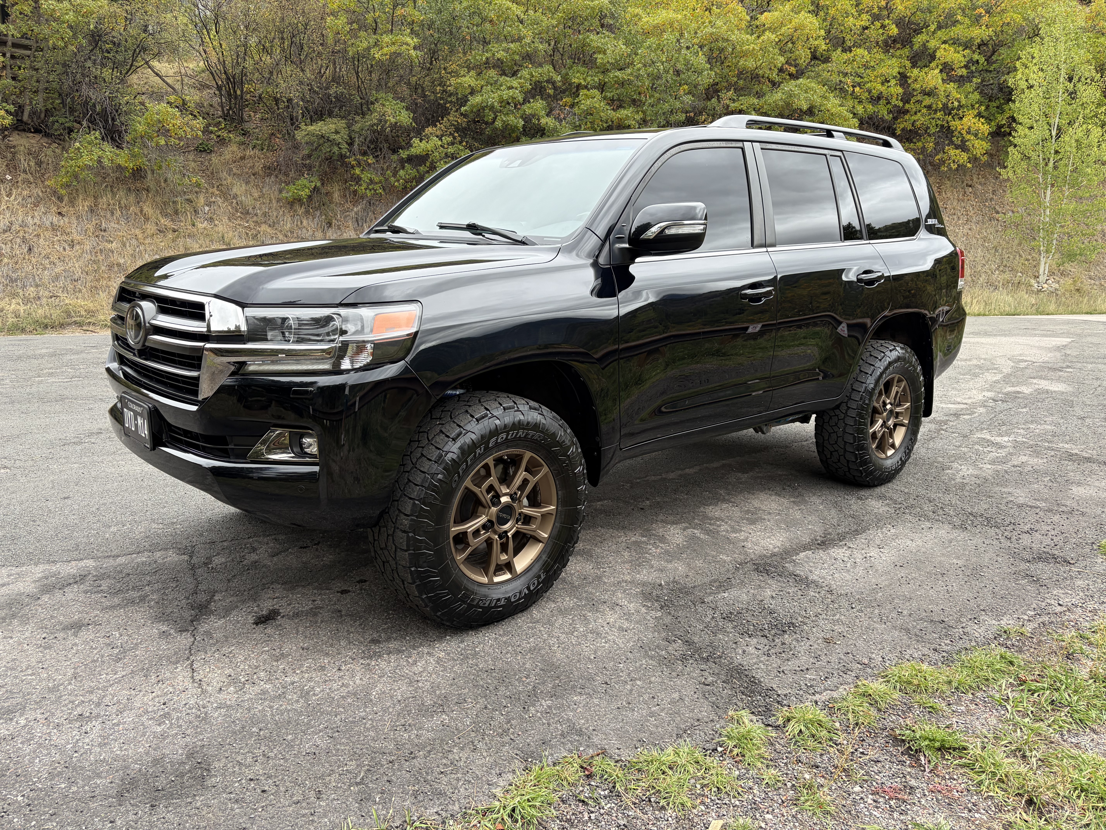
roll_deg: +1.2
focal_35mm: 26
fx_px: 831
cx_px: 553
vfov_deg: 53.1
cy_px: 415
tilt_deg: -7.2
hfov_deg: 67.3
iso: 50
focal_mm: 5.96
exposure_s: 1/635
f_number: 1.6
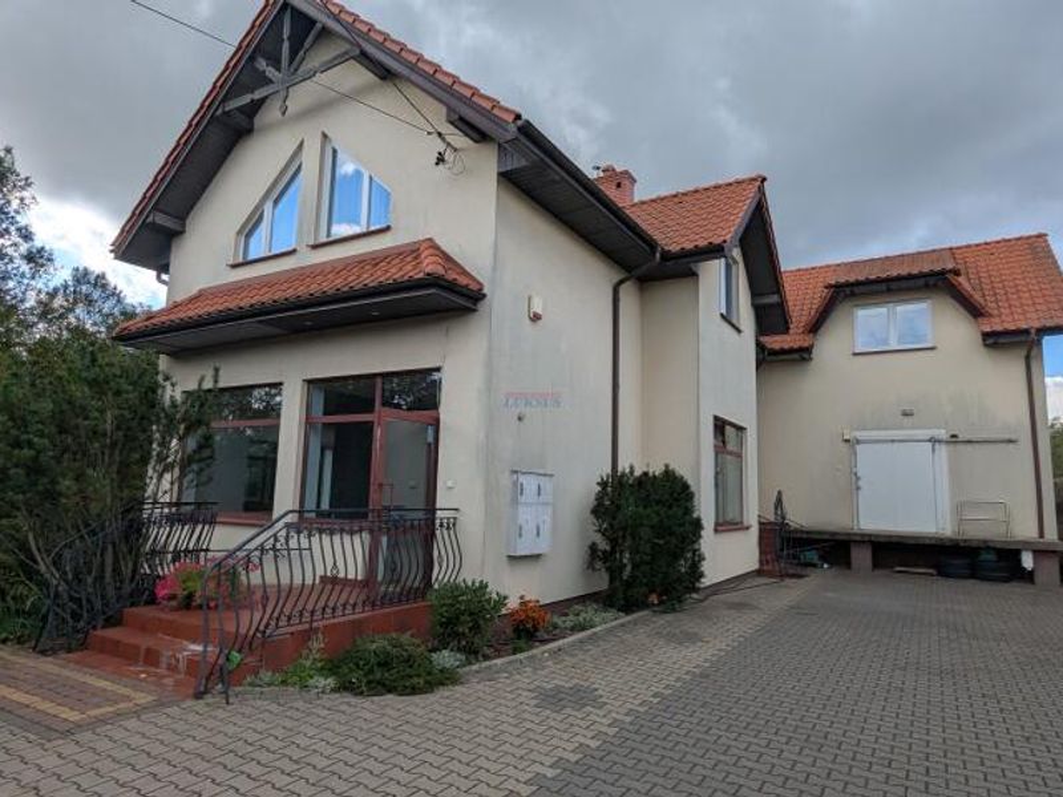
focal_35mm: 16
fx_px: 491
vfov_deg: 78.1
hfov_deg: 94.5
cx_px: 532
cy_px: 398
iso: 45
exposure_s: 1/1114
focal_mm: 2.35
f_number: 2.2
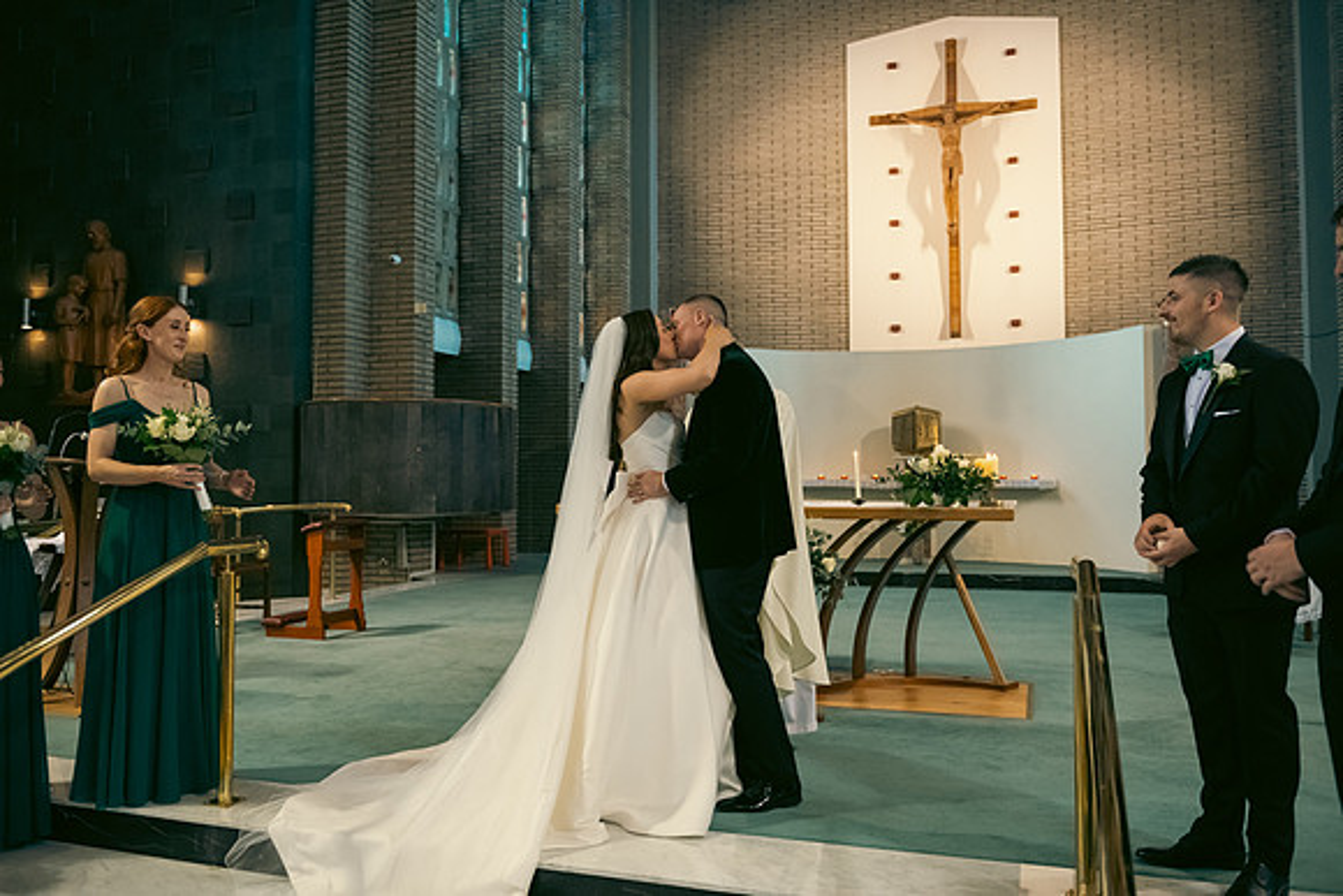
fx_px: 1082
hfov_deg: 63.6
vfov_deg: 45.0
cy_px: 448
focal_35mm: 29
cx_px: 672
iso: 1000
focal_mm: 29
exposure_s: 1/160
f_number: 3.5
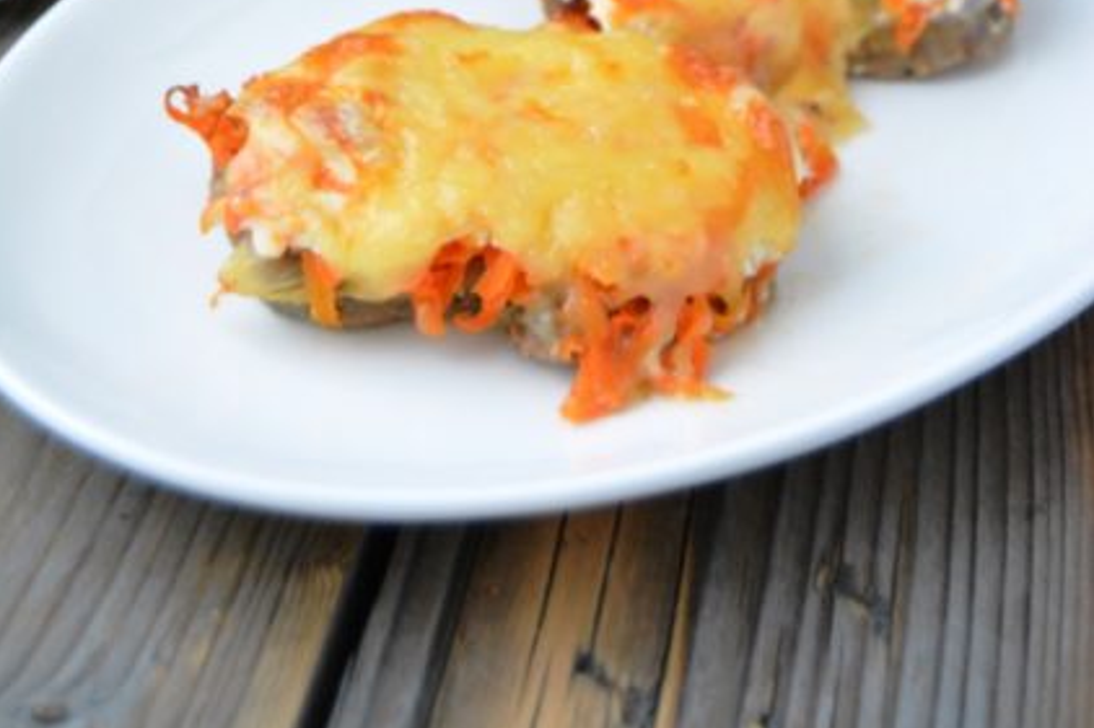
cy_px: -80
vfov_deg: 14.6
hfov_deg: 22.4
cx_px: 543
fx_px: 2764
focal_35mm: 91
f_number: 5
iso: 2500
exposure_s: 1/50
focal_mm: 40
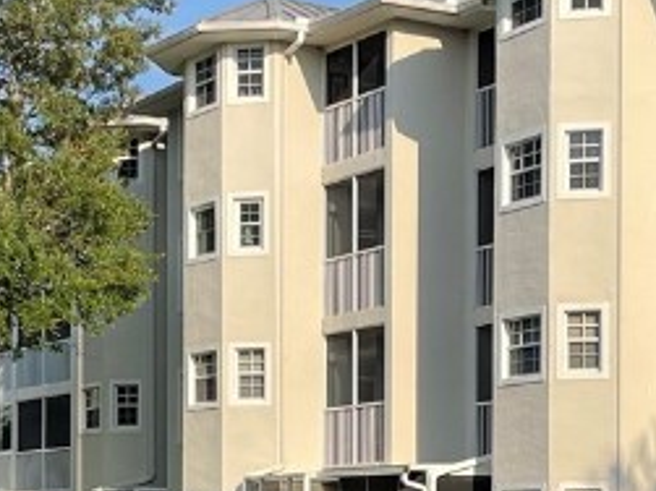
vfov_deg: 13.7
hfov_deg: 18.5
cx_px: 285
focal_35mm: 106
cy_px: 525
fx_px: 2008
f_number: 1.6
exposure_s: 1/2247
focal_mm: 5.1
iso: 32
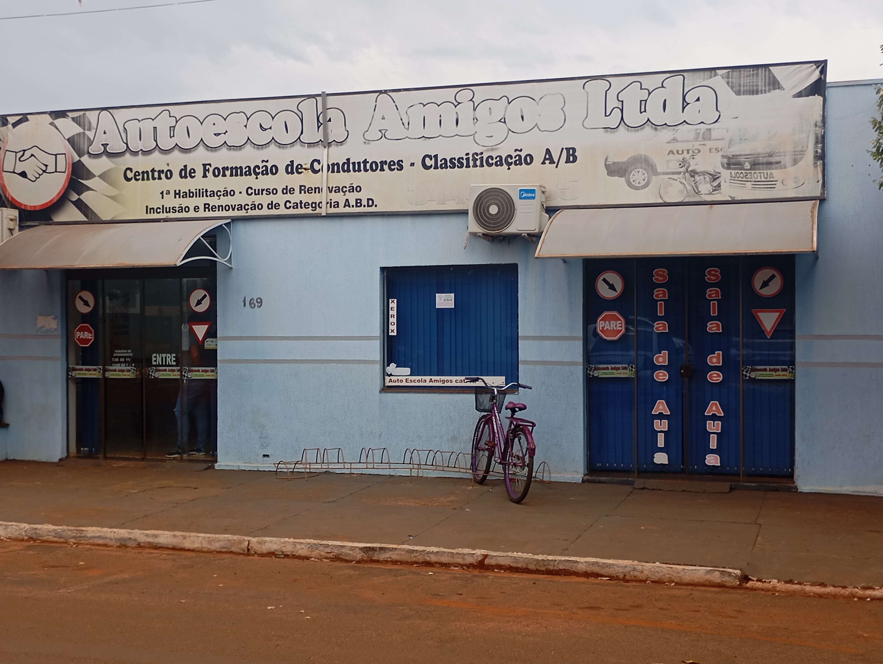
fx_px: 1226
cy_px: 332
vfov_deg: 30.3
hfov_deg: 39.6
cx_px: 442
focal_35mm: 48
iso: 108
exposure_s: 1/120
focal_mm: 4.27
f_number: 1.8
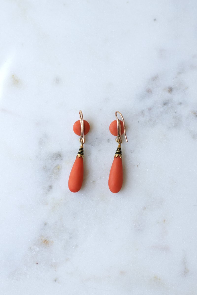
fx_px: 862
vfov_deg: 19.5
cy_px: 148
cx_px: 98
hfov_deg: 13.0
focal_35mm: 105
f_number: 4
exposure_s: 1/125
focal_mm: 70
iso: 200
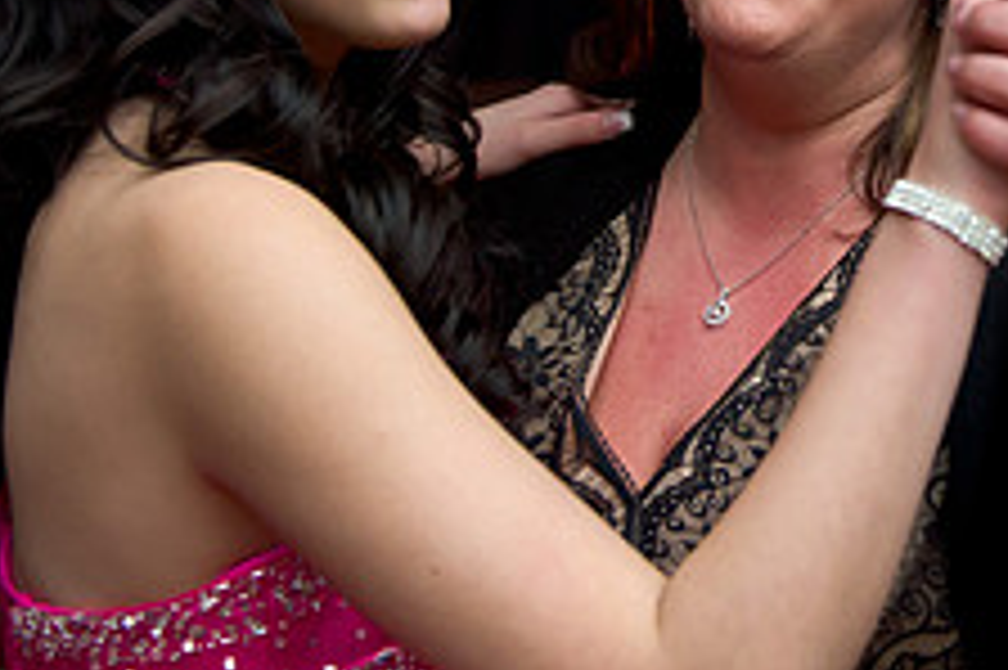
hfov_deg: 22.6
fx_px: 2462
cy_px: -103
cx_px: 886
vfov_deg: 15.0
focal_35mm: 88
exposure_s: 1/125
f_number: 3.2
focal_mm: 34
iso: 1600
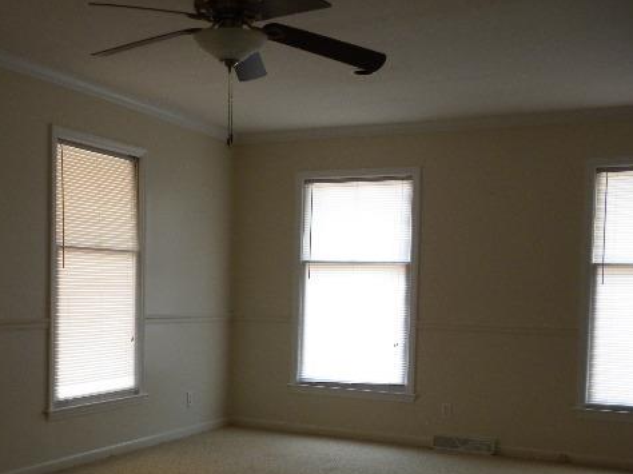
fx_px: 914
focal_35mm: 50
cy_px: 318
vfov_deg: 28.9
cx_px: 223
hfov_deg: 37.9
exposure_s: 1/58.5
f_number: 3.5
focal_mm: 6.6
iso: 199
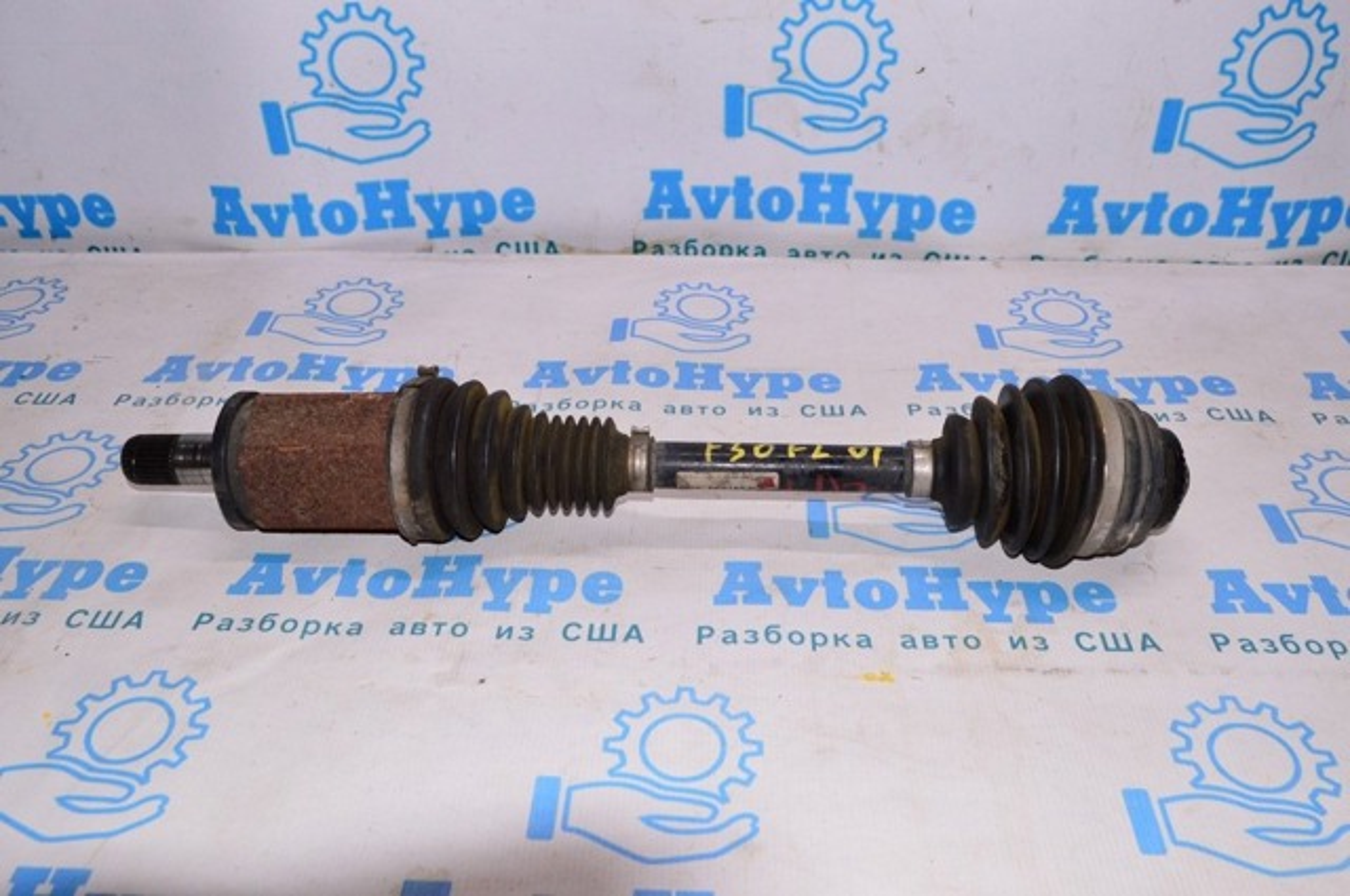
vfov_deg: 41.6
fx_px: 1180
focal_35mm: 32
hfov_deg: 59.6
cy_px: 448
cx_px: 675
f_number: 8
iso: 1600
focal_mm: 21
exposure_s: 1/200
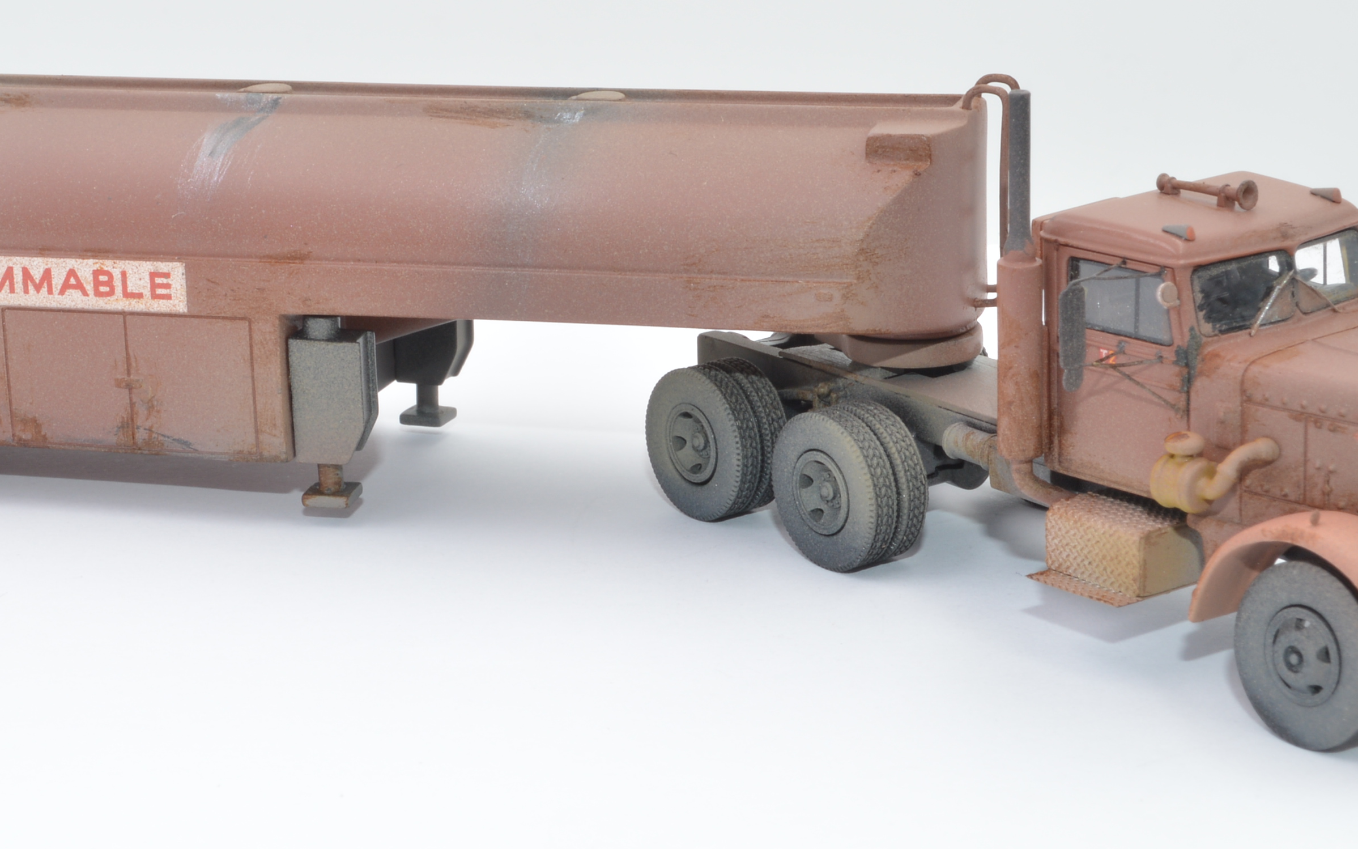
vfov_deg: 14.2
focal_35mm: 92
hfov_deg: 22.5
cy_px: 320
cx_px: 549
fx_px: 3405
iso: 100
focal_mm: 32
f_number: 29
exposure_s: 1/8
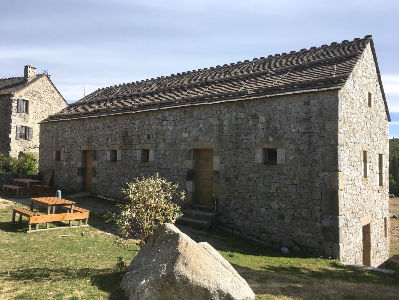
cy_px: 150
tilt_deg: +2.8
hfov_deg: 61.7
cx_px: 200
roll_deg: -1.8
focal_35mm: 29
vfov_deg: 48.2
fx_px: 334
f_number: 2.2
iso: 25
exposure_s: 1/1012
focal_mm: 4.15
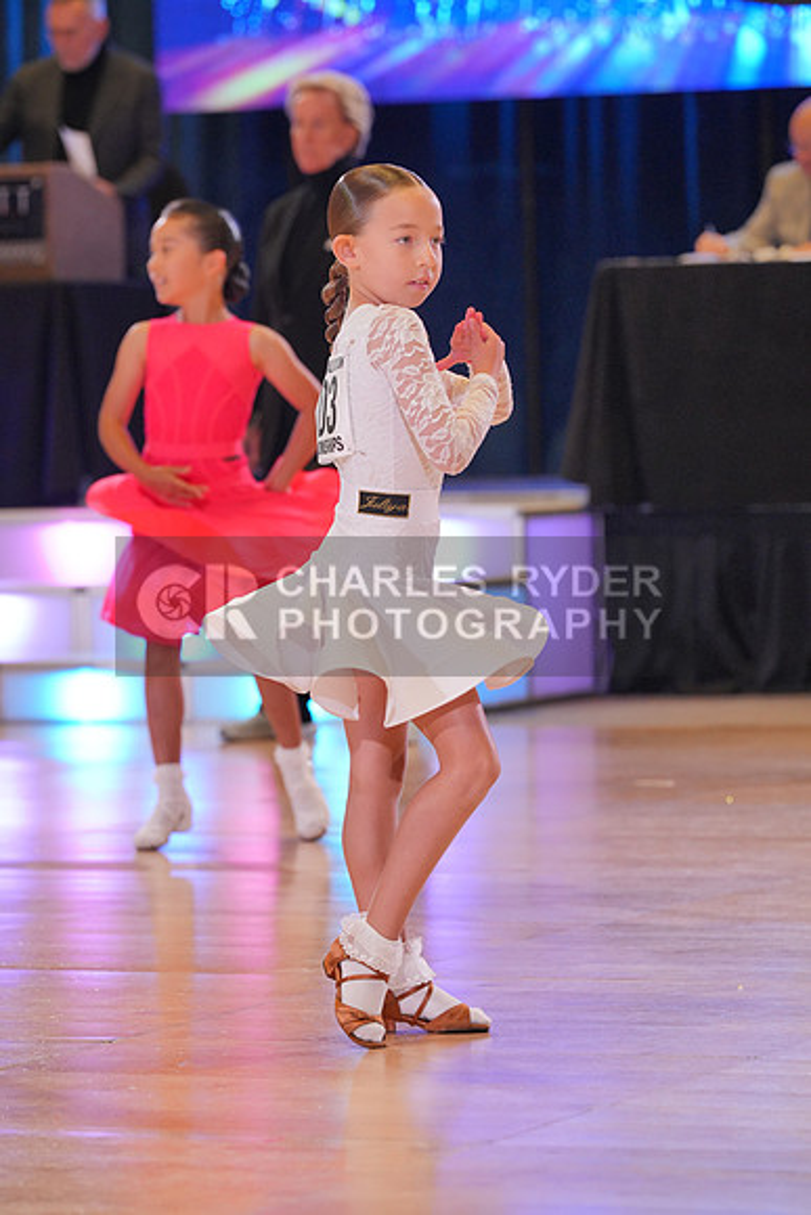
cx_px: 406
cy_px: 608
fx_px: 6011
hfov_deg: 7.7
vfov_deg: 11.5
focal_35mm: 178
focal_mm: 178
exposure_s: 1/400
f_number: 5.6
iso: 3200
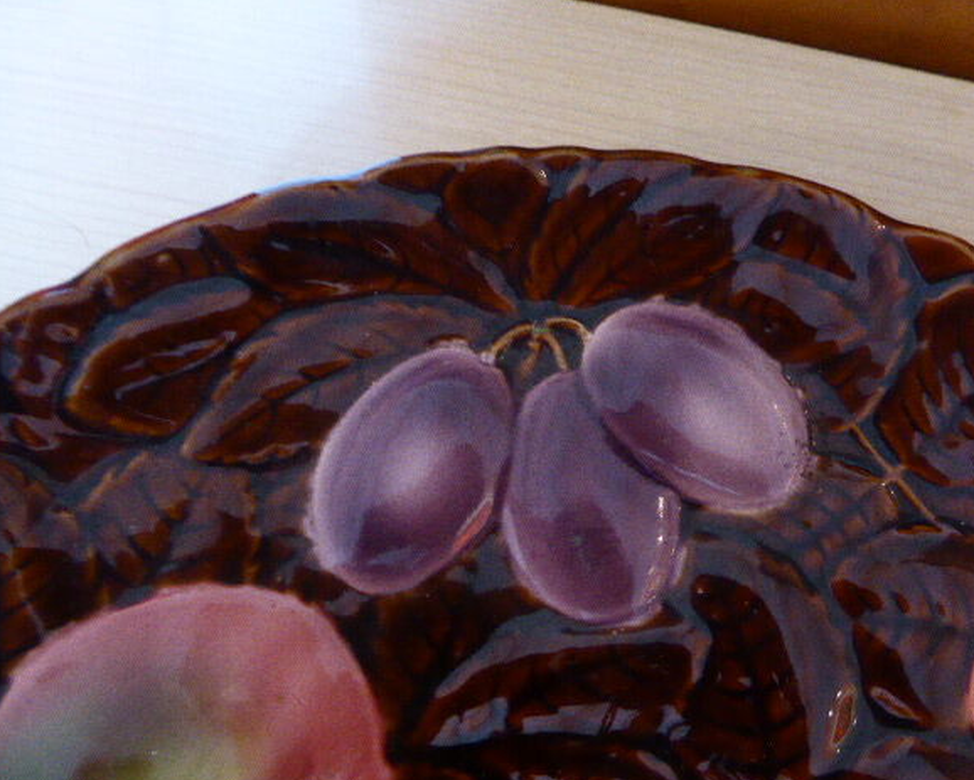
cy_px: 399
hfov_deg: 64.0
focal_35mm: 27
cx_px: 494
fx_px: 779
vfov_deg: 53.2
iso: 800
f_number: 3.3
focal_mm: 4.3
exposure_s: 1/13
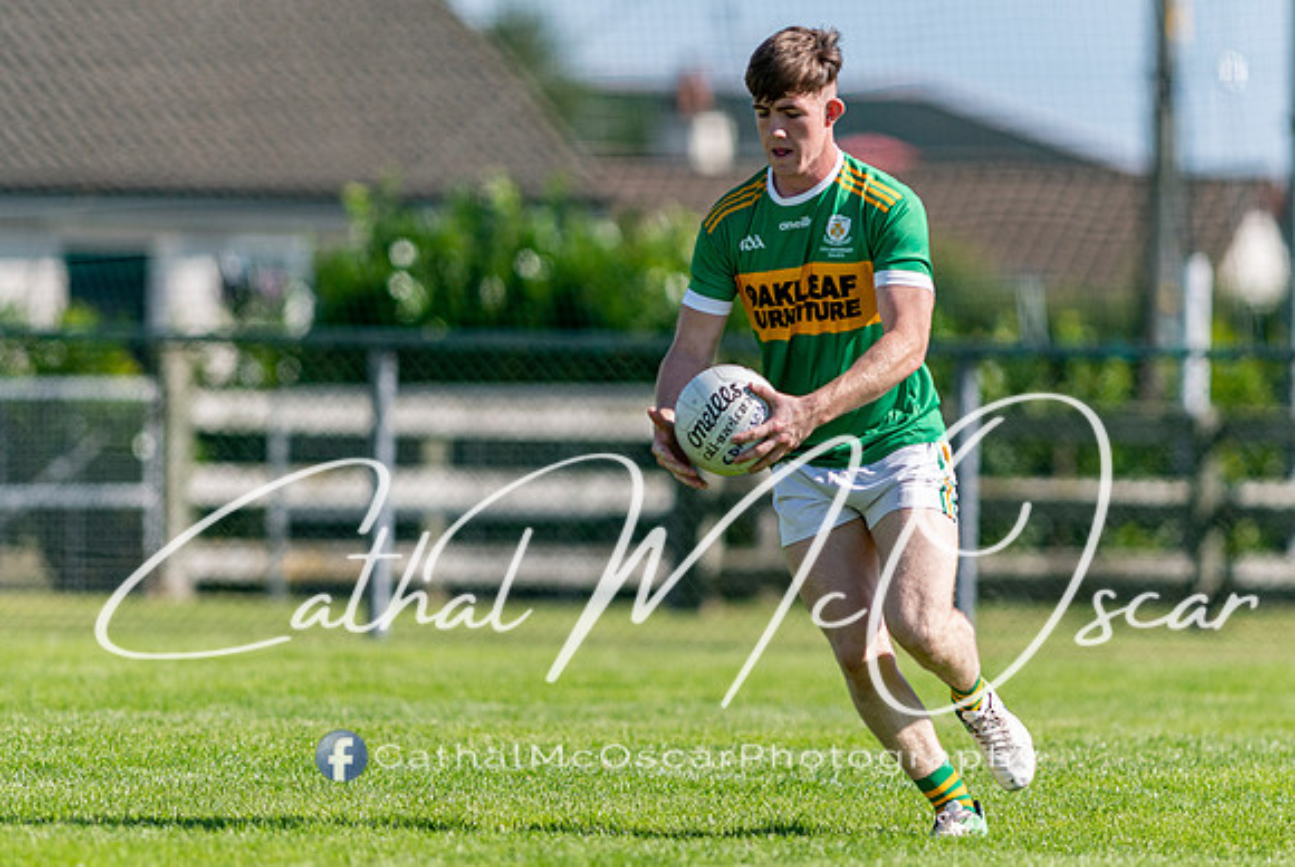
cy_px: 420
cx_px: 687
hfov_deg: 4.1
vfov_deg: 2.8
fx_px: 18043
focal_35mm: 501
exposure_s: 1/2500
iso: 160
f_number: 2.8
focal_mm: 300
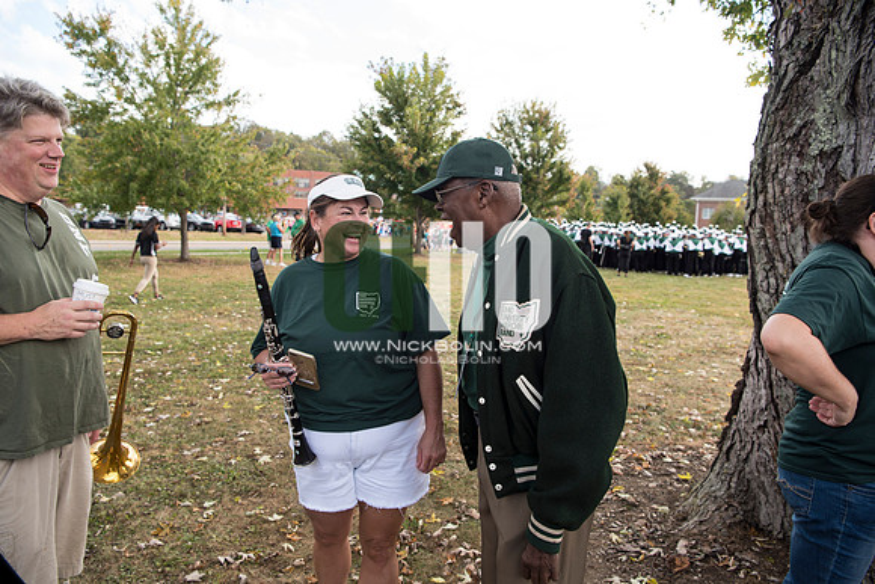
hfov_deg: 73.7
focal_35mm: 24
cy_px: 292
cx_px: 438
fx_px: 583
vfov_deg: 53.2
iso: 250
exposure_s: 1/320
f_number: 4.5
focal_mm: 24
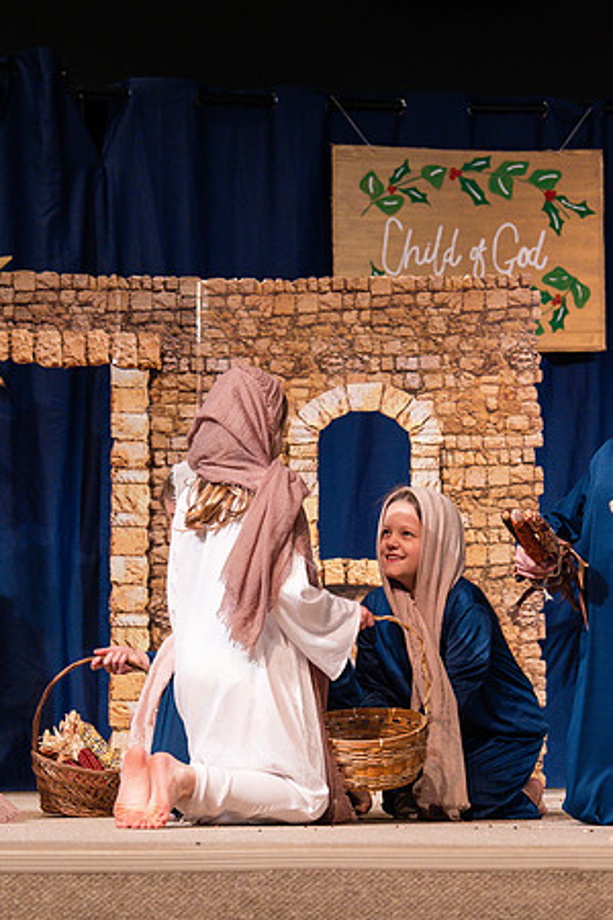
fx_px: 3564
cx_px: 404
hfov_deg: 9.8
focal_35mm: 140
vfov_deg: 14.7
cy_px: 611
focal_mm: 70
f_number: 2.8
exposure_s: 1/400
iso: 1000
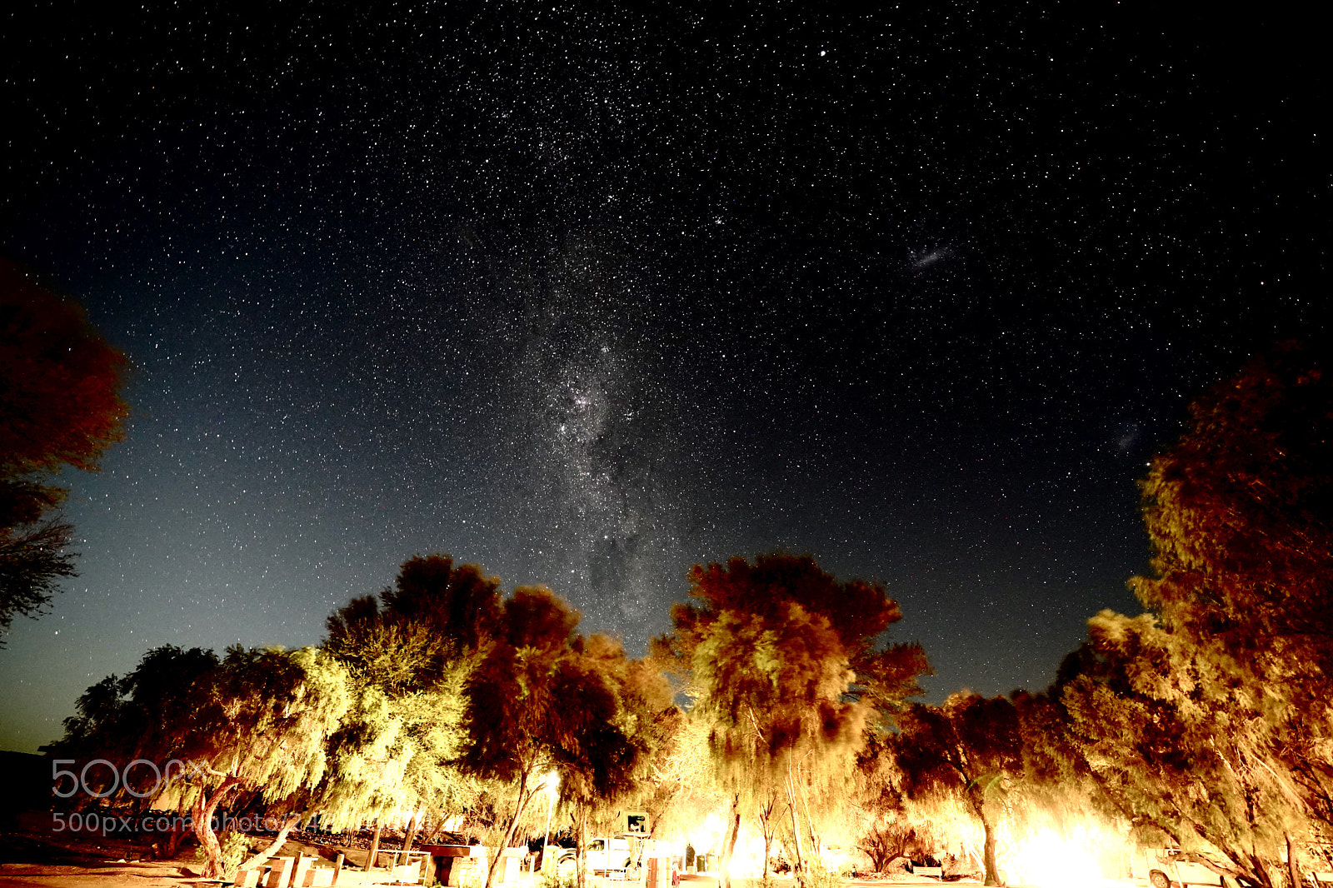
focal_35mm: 16
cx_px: 666
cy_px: 444
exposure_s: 30
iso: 3200
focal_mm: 16
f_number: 3.5
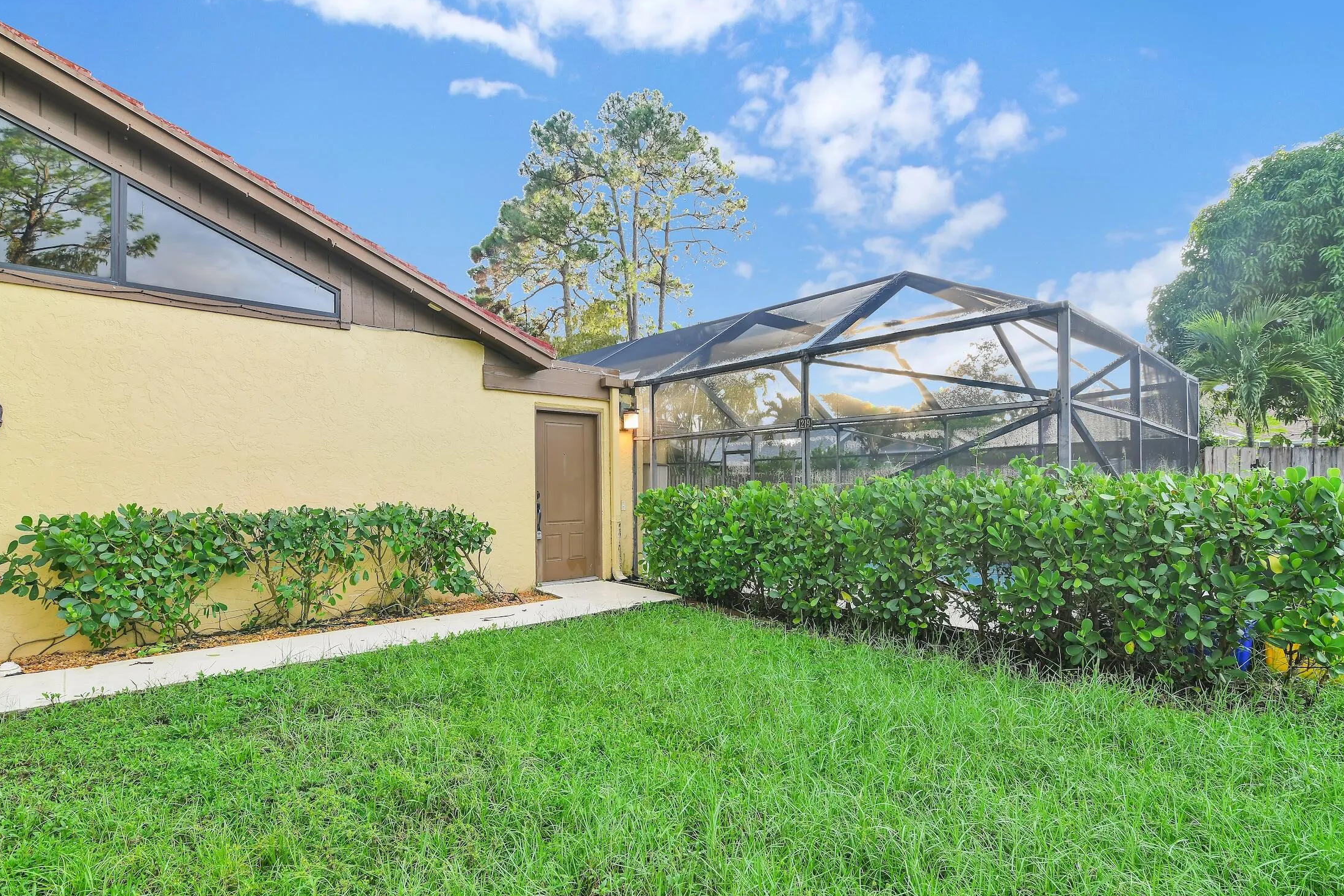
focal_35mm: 17
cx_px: 632
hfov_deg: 93.2
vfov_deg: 70.4
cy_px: 459
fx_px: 635
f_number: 11
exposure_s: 1/4
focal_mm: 16
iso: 200
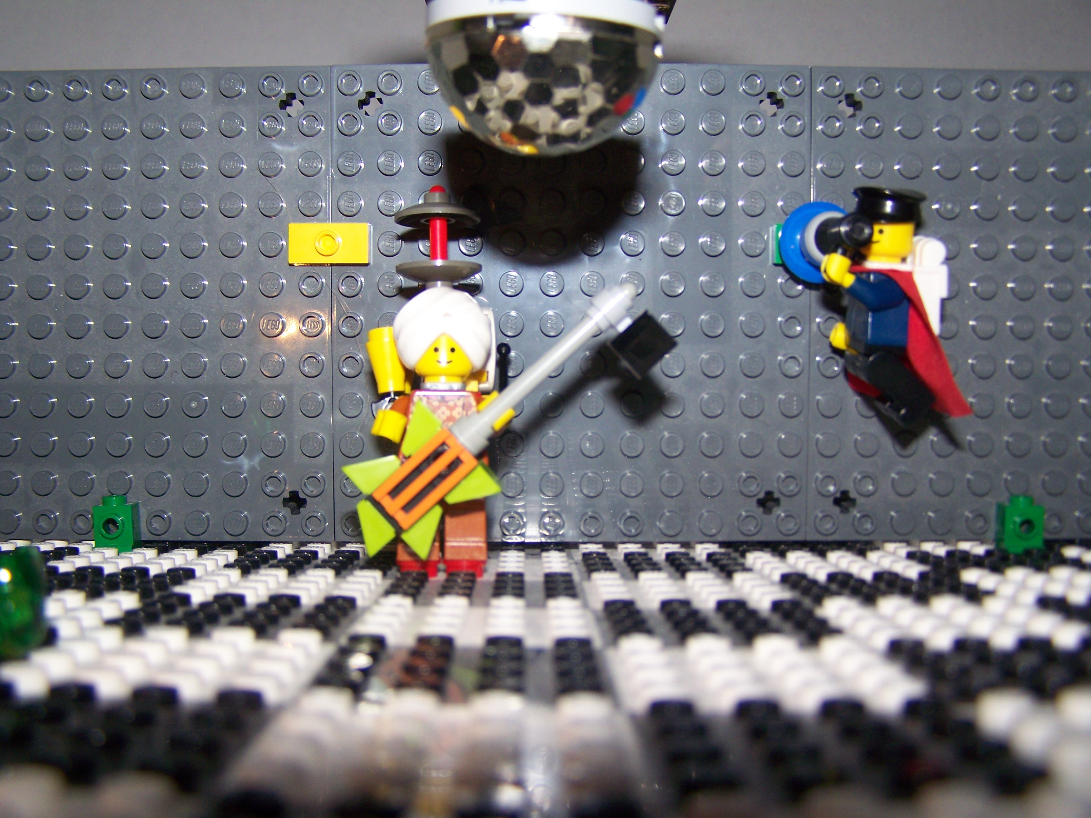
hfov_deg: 49.0
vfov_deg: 37.7
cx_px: 546
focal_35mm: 38
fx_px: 1198
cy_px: 409
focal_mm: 6.3
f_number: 2.8
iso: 80
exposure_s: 1/60
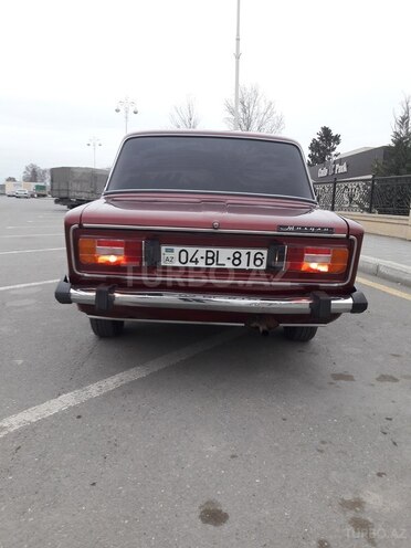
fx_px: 443
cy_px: 274
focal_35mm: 28
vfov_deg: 63.4
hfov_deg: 49.7
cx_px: 206
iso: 50
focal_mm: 3.7
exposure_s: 1/100
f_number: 1.9
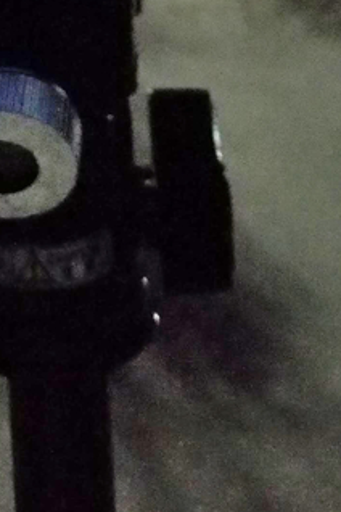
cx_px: 51
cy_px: -417
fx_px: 1449
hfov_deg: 13.3
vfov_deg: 16.6
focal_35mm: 102
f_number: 1.7
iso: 640
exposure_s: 1/10
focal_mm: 4.3
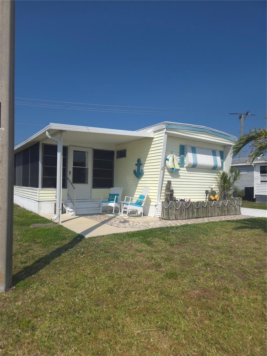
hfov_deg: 58.9
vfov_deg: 73.9
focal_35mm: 23
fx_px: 237
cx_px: 134
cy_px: 178
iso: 50
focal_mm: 5.4
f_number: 1.8
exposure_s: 1/3752
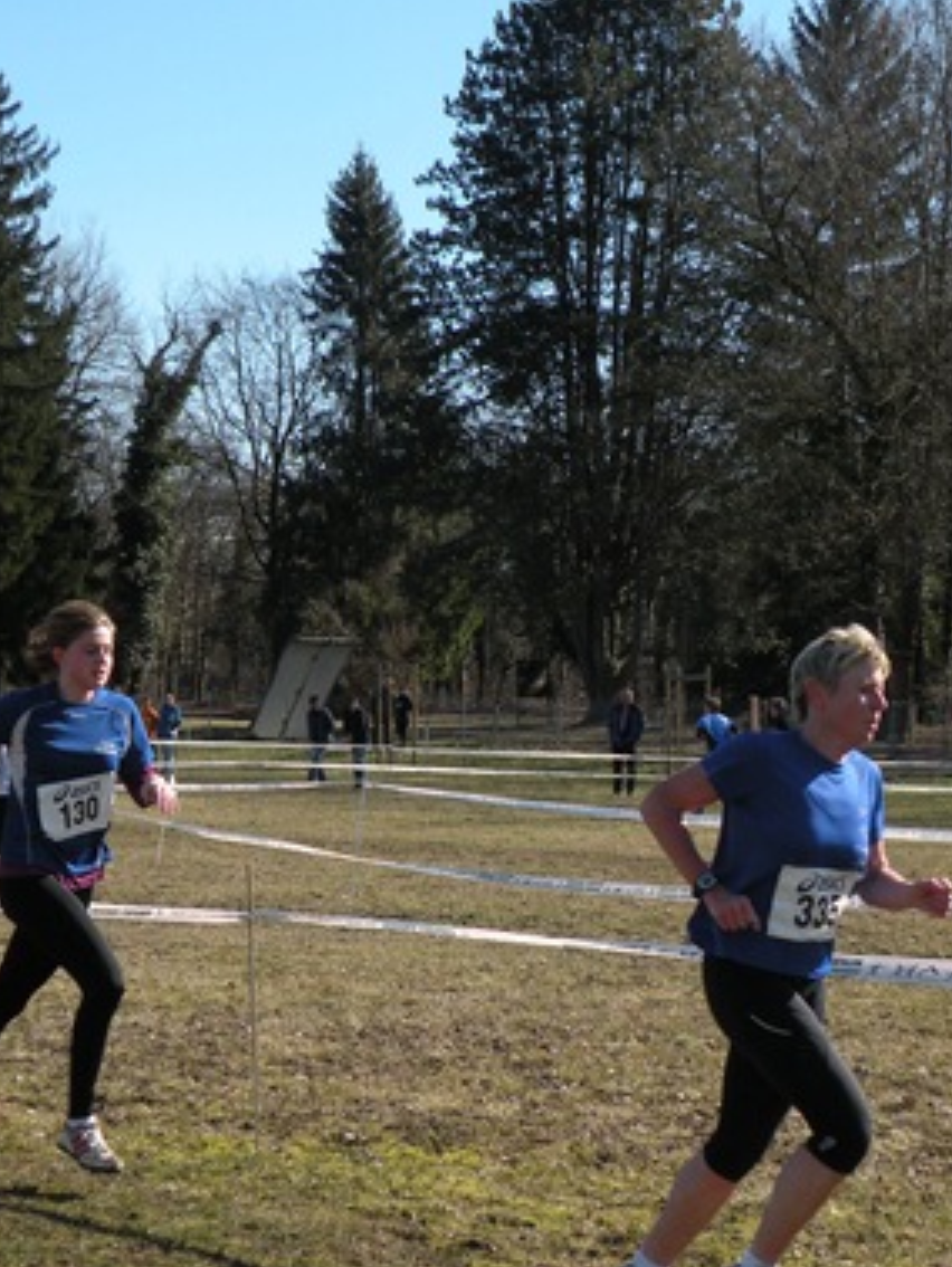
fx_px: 2930
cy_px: 781
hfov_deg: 18.4
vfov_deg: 24.3
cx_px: 357
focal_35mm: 80
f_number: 3.5
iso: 64
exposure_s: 1/703
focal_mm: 9.8
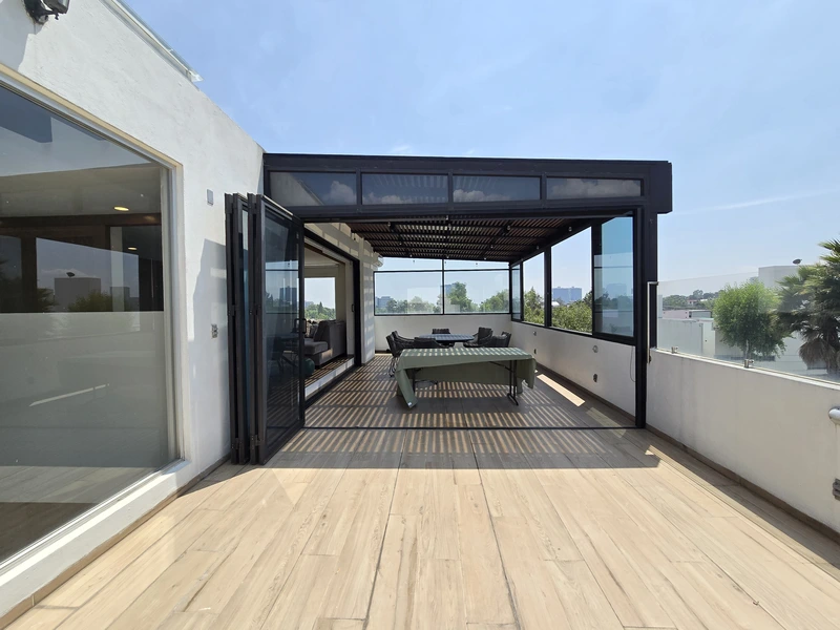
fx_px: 315
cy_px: 315
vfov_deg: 89.9
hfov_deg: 106.2
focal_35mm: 13
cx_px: 420
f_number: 2.2
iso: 64
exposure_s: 1/2000
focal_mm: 2.2
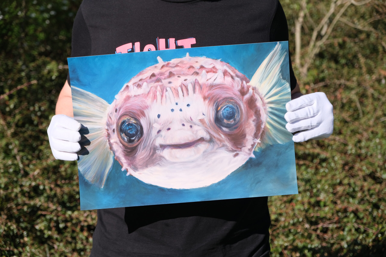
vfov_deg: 19.7
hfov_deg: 29.2
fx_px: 740
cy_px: 128
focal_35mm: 69
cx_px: 193
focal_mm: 46.3
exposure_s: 1/2200
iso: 320
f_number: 4
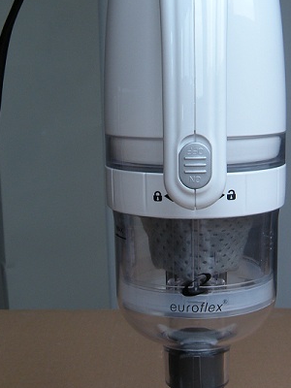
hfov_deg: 21.0
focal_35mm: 70
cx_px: 186
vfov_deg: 27.7
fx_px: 785
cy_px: 228
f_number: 3.8
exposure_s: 1/59.6
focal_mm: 5.9
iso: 68
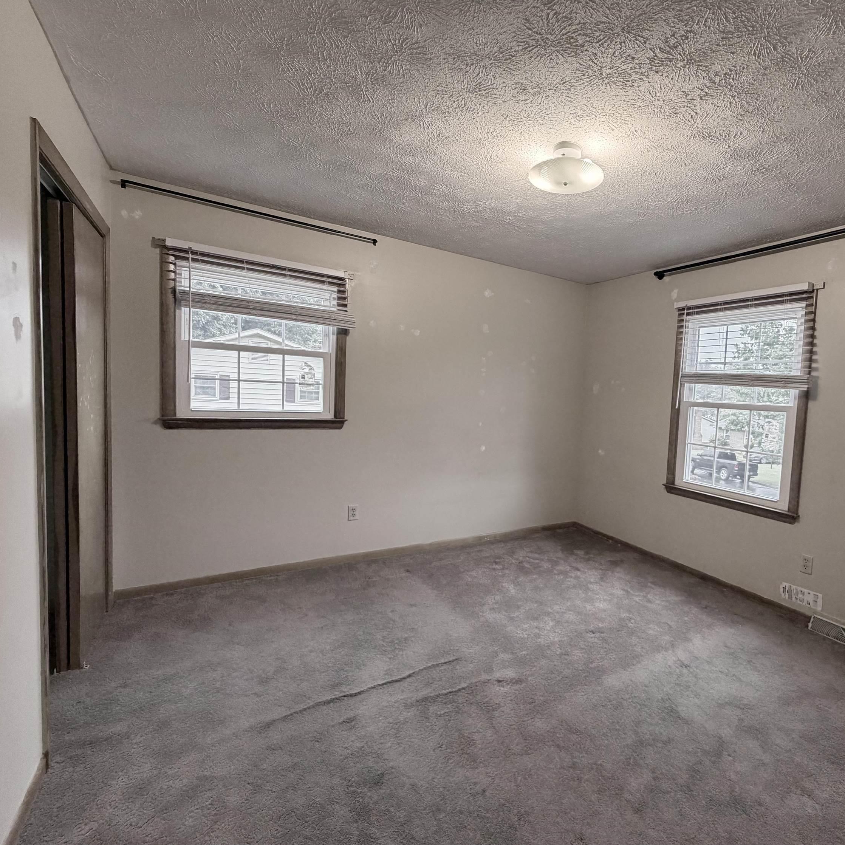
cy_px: 427
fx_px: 469
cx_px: 541
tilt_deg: -3.8
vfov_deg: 84.0
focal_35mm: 17
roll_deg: -3.0
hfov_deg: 82.0
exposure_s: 1/109
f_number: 2.2
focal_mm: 2.22
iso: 320
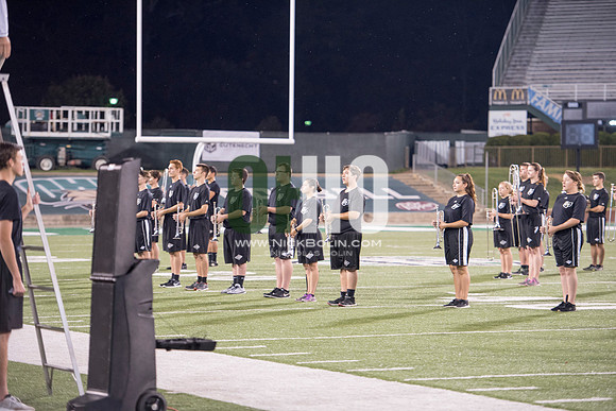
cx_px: 308
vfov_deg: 10.2
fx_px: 2310
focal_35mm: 135
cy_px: 206
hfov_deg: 15.2
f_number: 2.8
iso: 1000
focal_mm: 135
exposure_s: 1/320
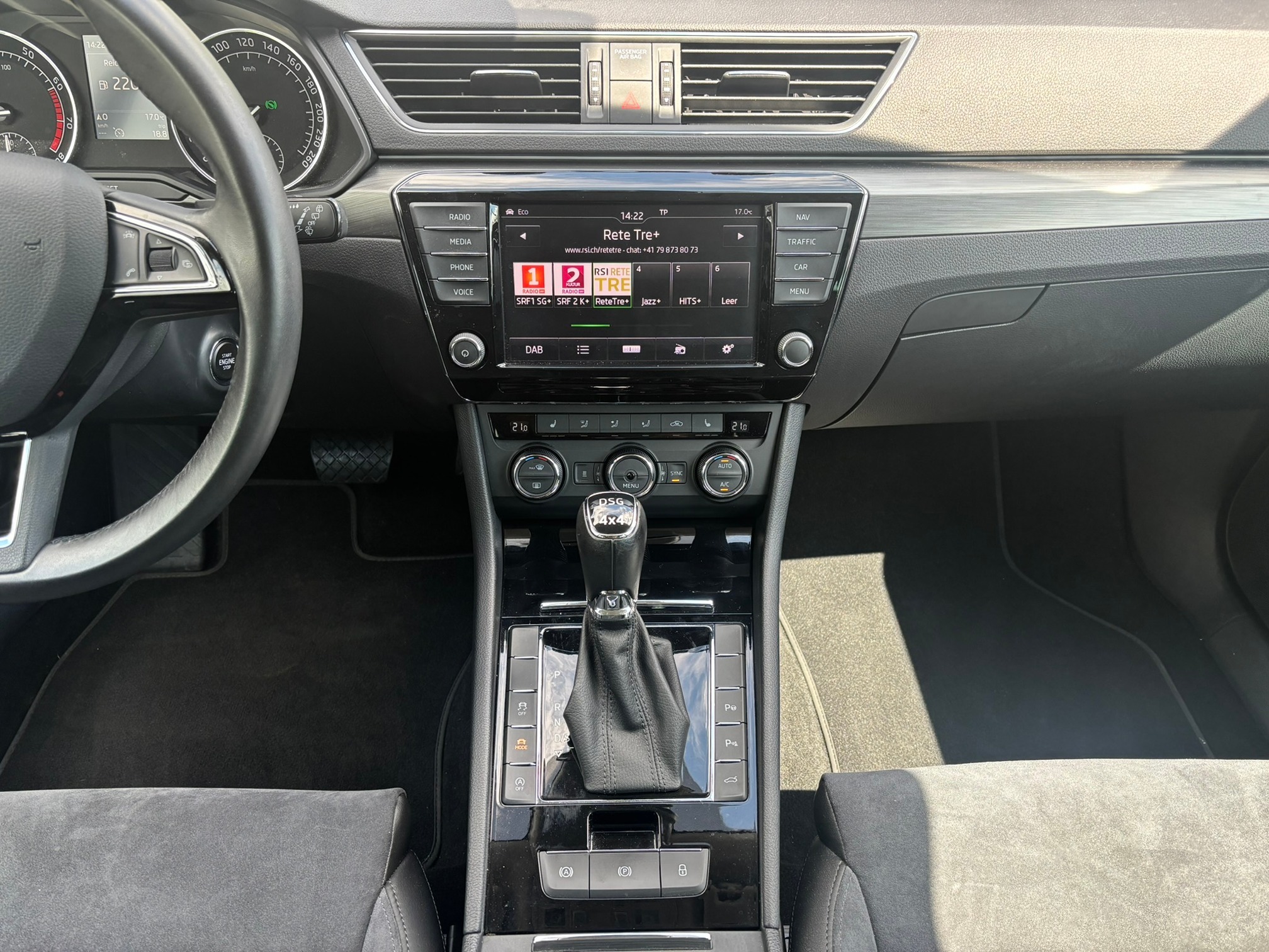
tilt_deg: -39.6
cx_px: 634
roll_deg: -3.0
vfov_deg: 53.1
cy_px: 476
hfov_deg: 67.3
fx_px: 953
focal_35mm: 26
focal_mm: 5.96
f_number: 1.6
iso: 100
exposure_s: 1/174
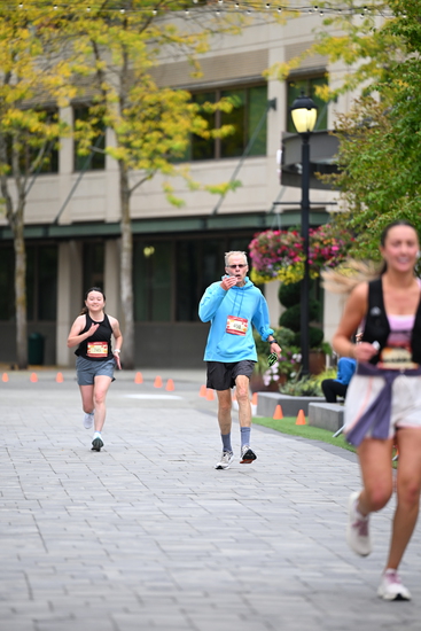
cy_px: 316
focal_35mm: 200
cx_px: 210
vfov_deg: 10.3
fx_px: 3506
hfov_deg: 6.9
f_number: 2.8
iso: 640
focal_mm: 200
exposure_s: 1/2000
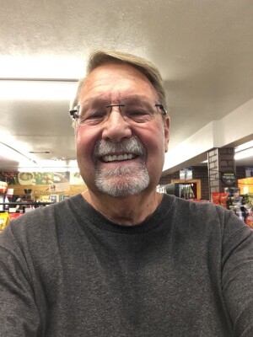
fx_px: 302
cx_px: 126
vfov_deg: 58.4
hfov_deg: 45.4
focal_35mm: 31
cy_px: 168
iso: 40
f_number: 2.2
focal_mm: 2.65
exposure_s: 1/17
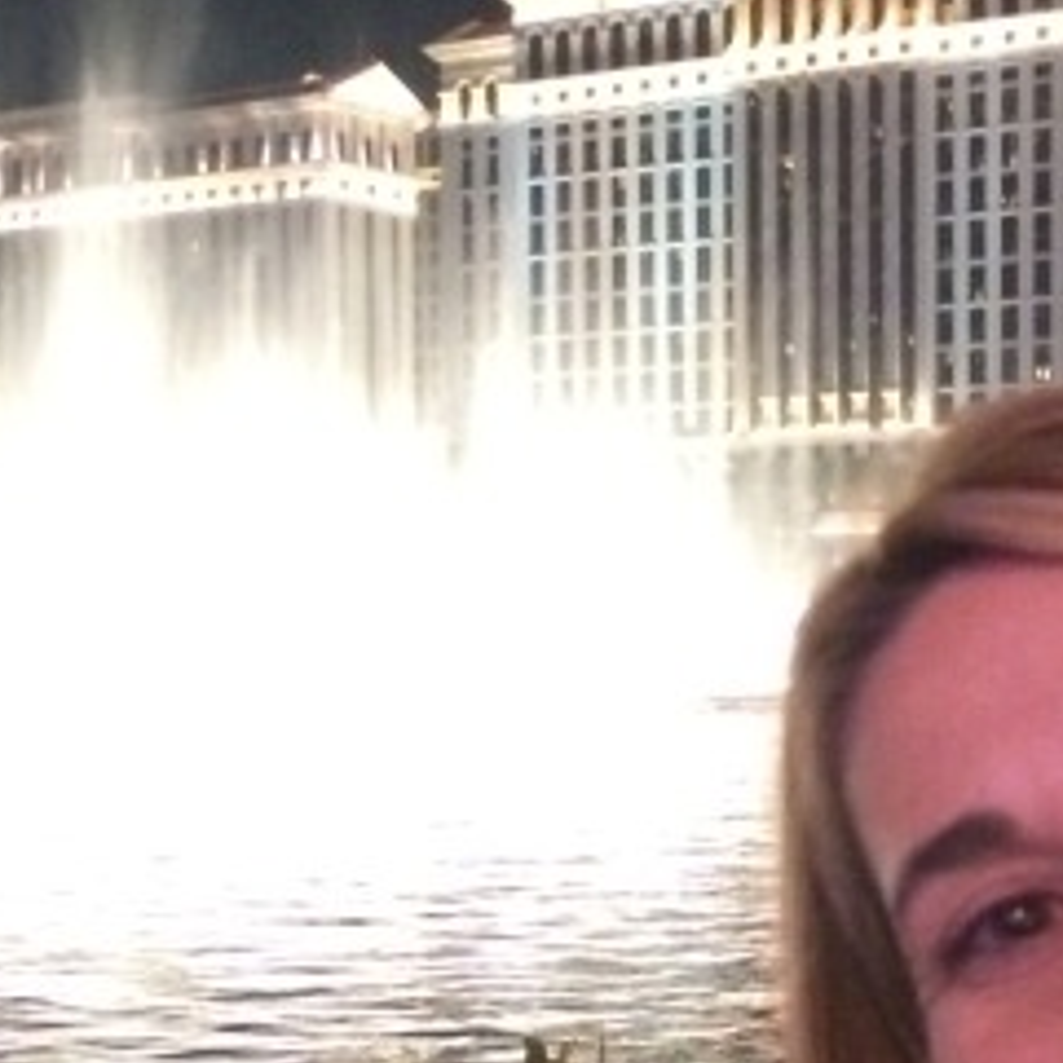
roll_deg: +1.2
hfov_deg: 20.4
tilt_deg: -3.7
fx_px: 2953
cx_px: 393
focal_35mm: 85
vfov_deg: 20.3
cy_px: 767
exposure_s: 1/15
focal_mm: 4.15
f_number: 2.2
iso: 640
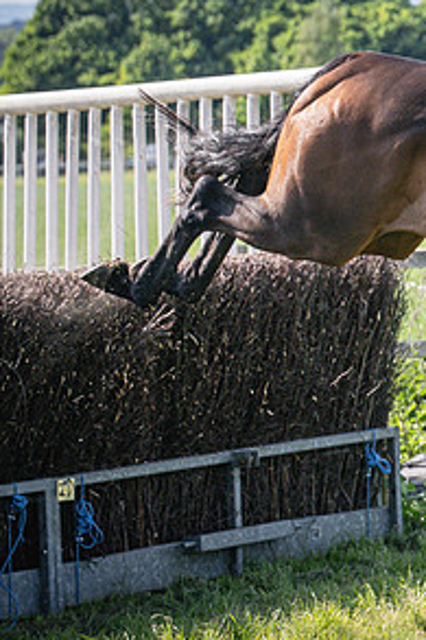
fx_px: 4300
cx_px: 678
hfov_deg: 5.6
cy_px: 235
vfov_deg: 8.5
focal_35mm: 242
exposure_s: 1/3200
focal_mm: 70
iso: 400
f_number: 4
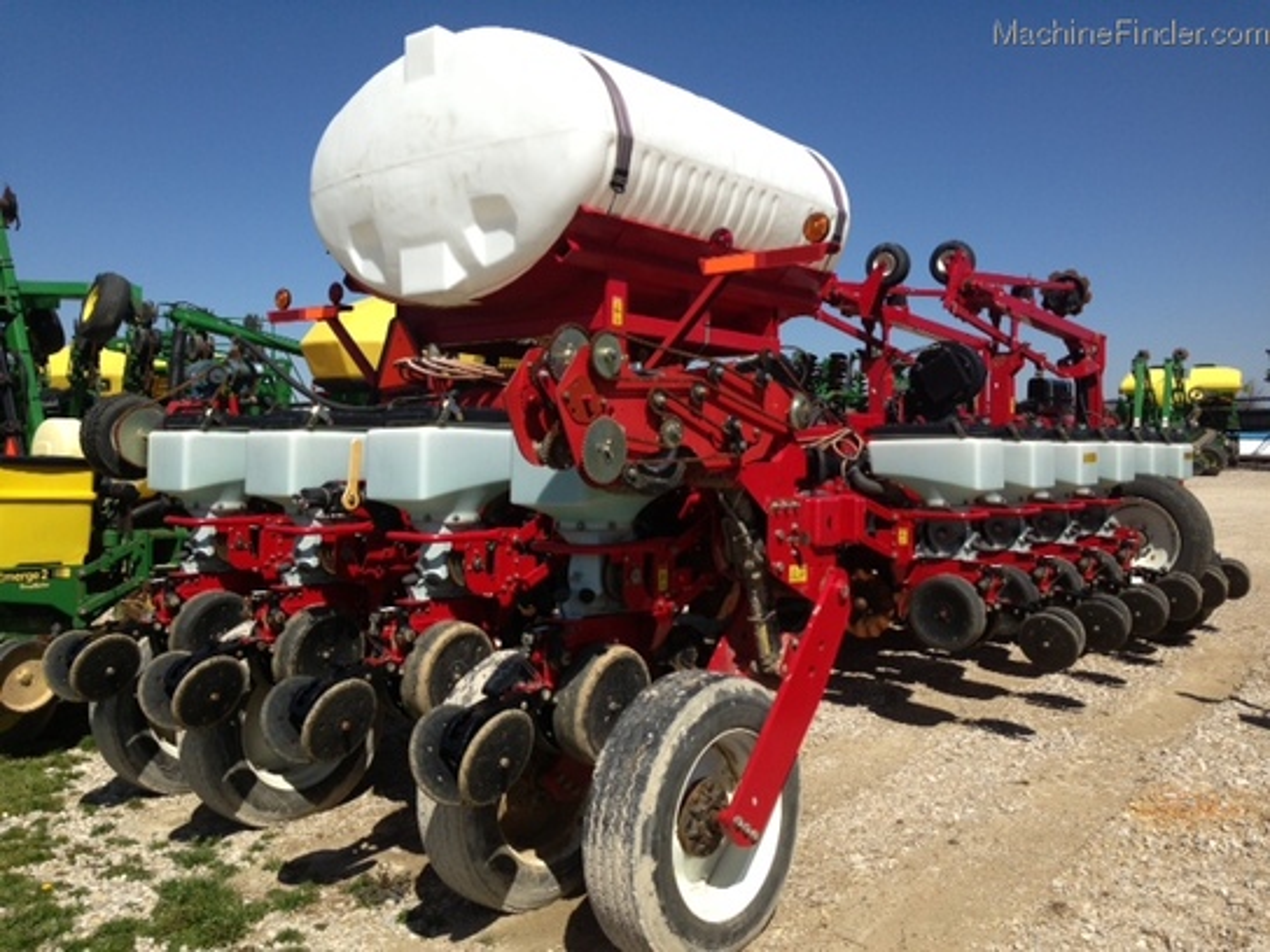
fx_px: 1211
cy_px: 476
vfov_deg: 42.9
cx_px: 635
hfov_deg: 55.4
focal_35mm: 33
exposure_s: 1/1869
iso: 50
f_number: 2.4
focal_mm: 4.13
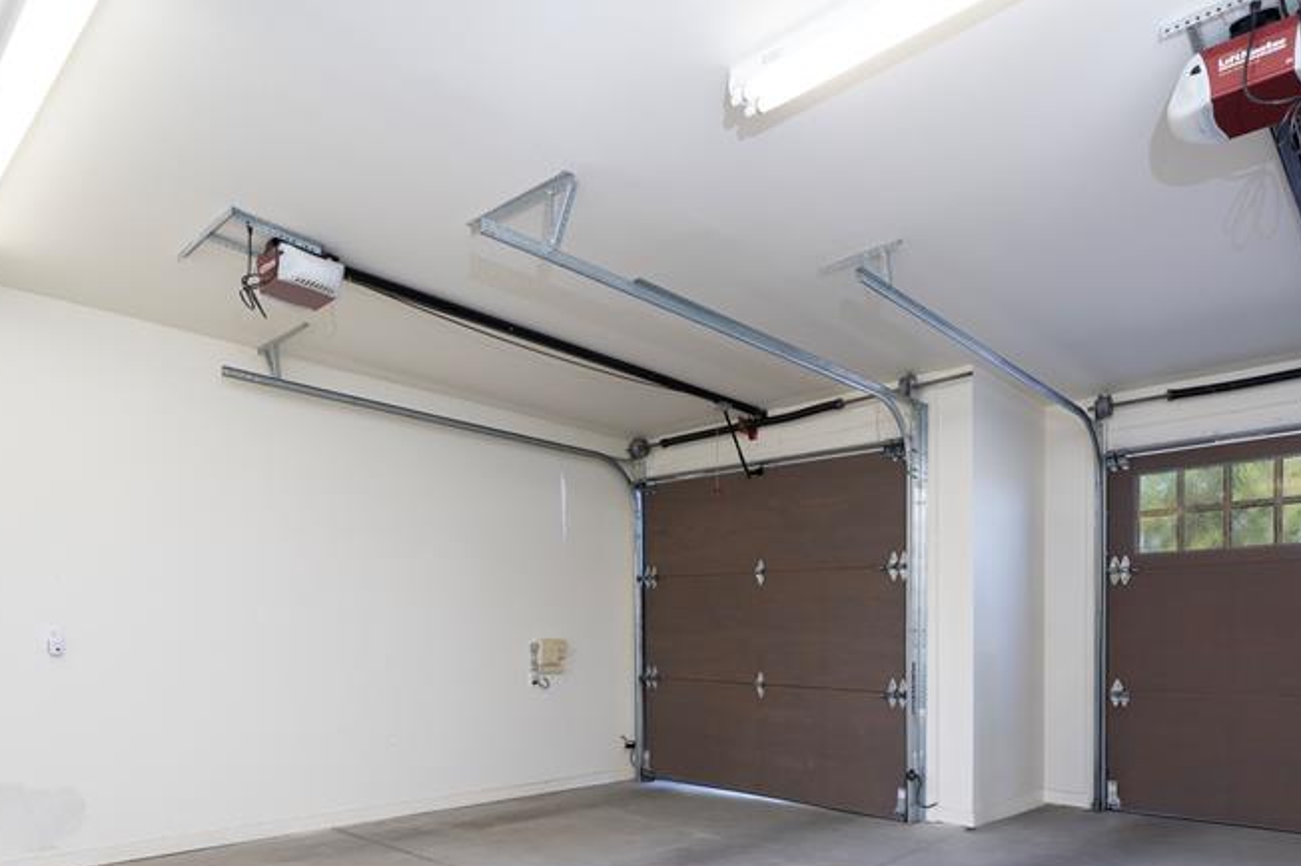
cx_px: 768
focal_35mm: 22
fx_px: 795
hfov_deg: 77.9
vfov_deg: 54.5
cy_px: 649
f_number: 8
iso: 400
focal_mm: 14
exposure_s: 1/40
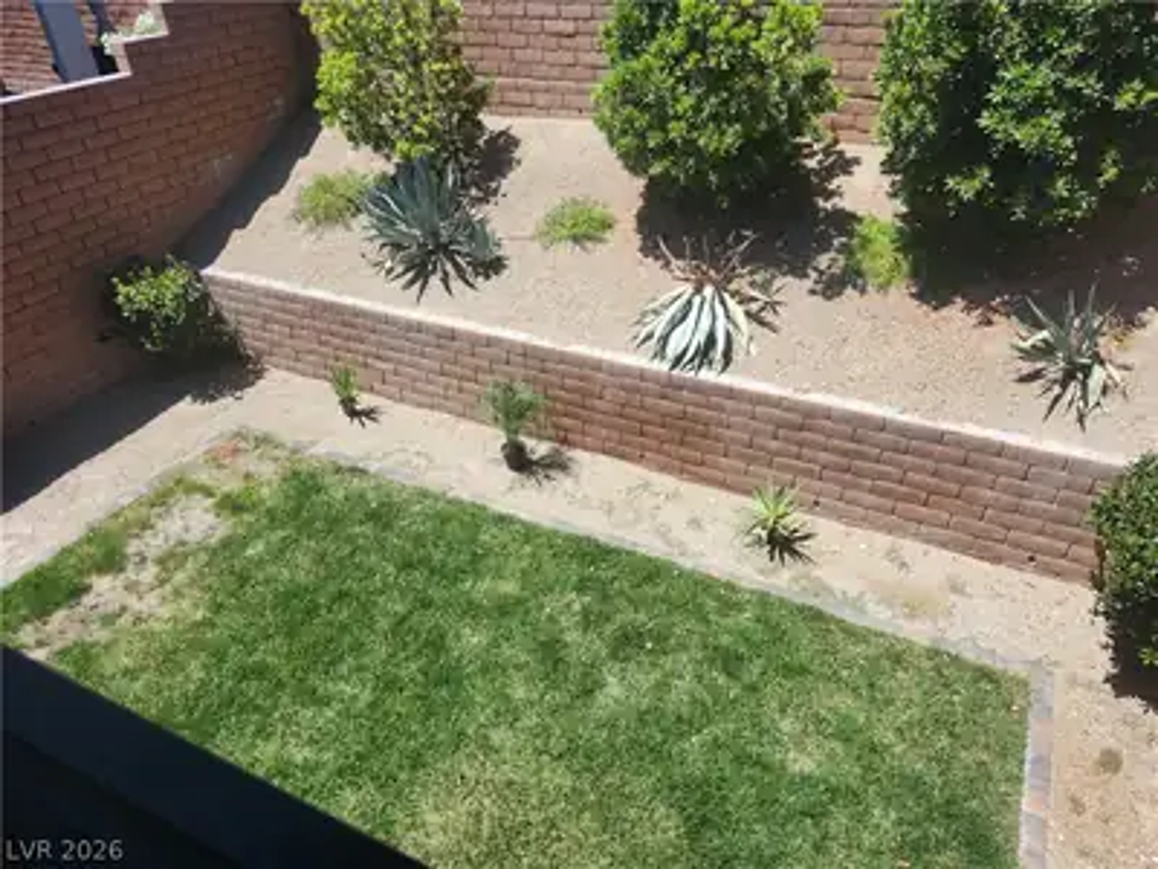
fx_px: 769
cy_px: 434
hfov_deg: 73.9
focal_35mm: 23
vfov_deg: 58.9
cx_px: 579
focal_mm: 5.54
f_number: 1.8
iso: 25
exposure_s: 1/1139
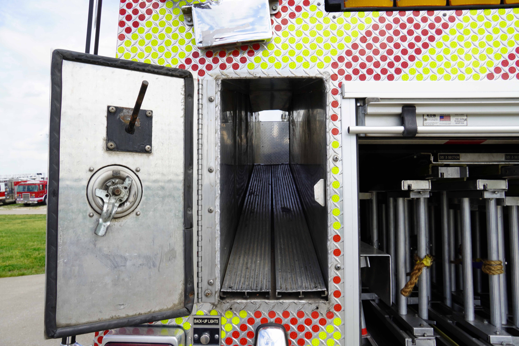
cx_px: 260
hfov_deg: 67.4
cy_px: 173
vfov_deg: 47.9
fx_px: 389
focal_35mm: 27
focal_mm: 18
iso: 100
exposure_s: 1/125
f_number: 8
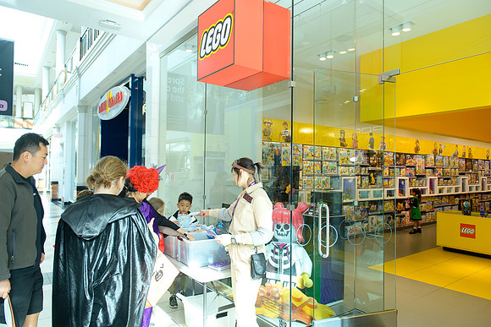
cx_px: 246
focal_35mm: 24
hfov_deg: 73.7
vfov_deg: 53.2
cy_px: 164
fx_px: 327
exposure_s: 1/250
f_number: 4
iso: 640
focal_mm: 24
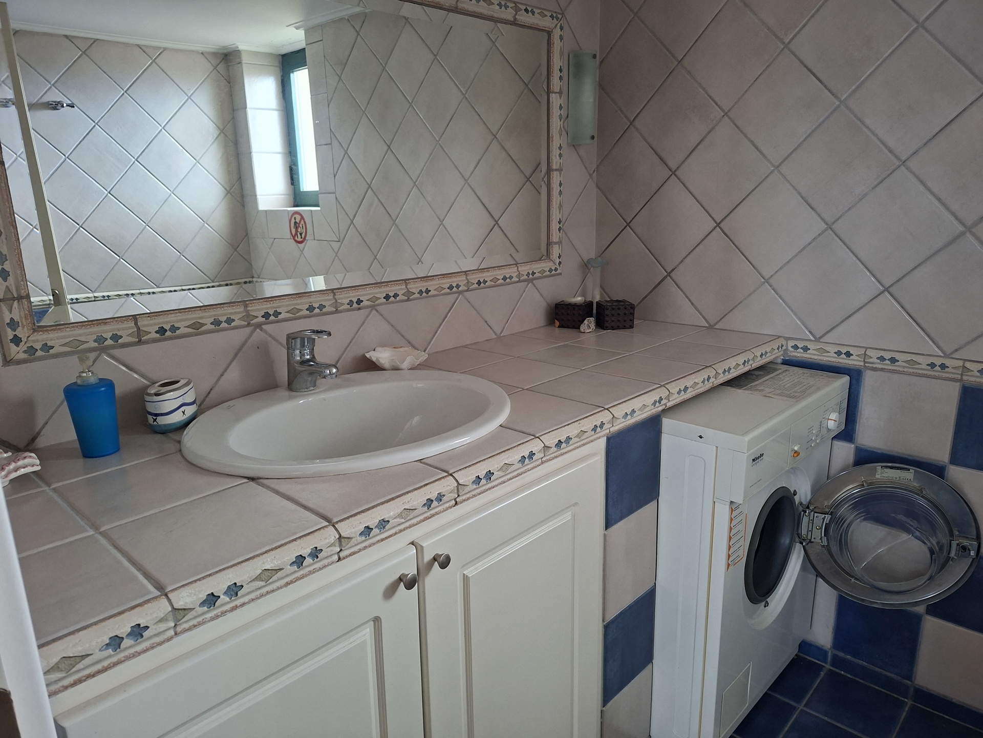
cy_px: 369
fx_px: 653
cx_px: 492
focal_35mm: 23
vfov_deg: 58.9
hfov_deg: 73.9
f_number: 1.8
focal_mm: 5.54
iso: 250
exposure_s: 1/33
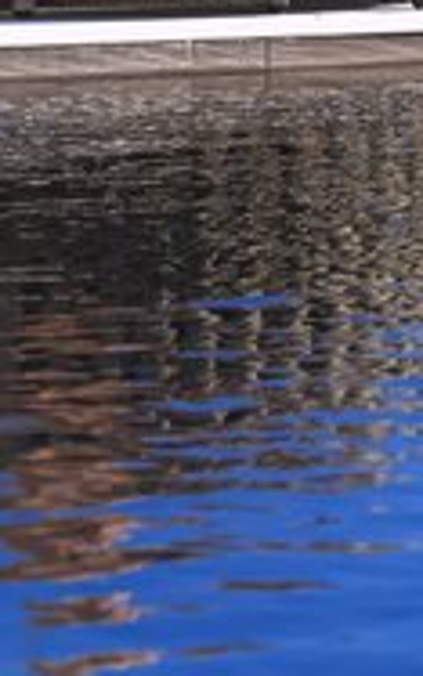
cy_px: -210
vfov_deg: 7.7
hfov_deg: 4.9
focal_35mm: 270
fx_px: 4976
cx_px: 459
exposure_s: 1/400
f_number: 5
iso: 400
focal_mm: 62
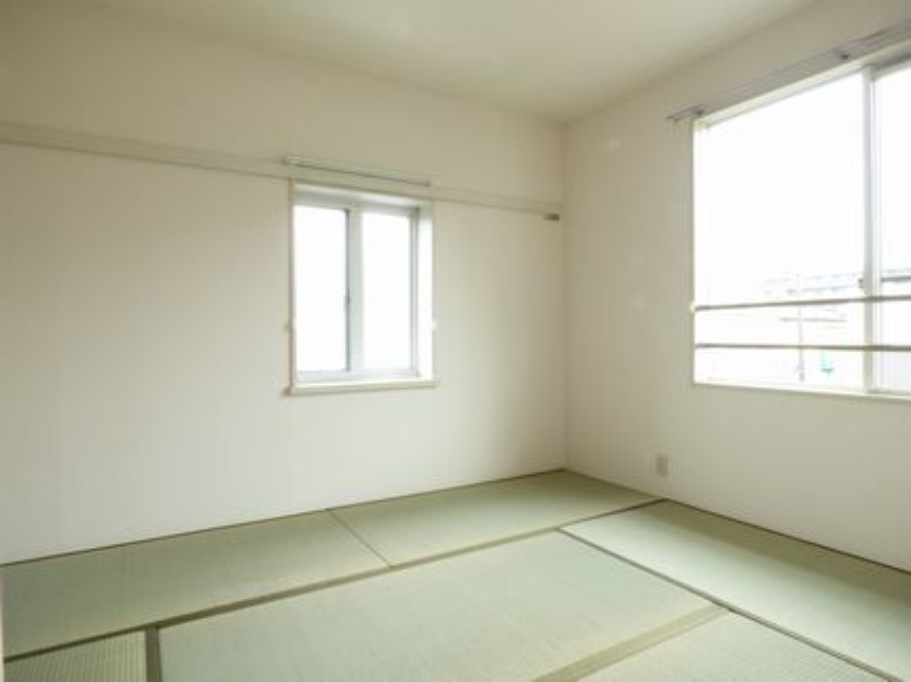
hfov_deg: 81.8
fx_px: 526
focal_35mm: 20
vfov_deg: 65.9
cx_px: 456
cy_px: 341
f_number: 8
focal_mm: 3.58
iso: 100
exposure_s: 1/8
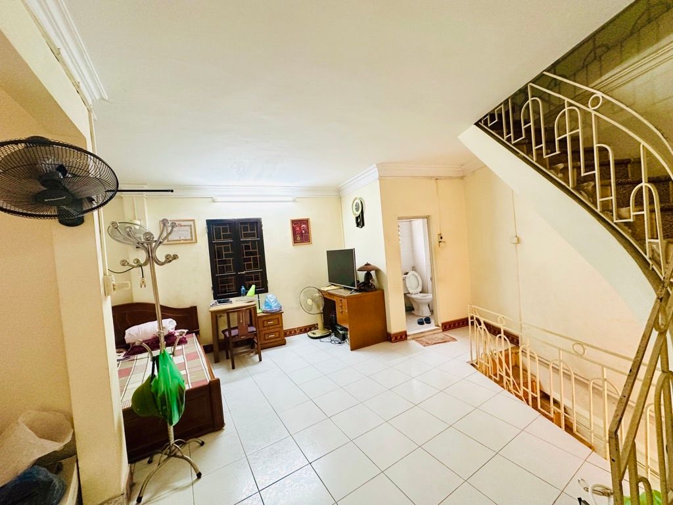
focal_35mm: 14
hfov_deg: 102.1
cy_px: 252
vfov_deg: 85.7
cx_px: 336
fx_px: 272
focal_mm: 2.22
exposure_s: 1/50
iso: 320
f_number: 2.2
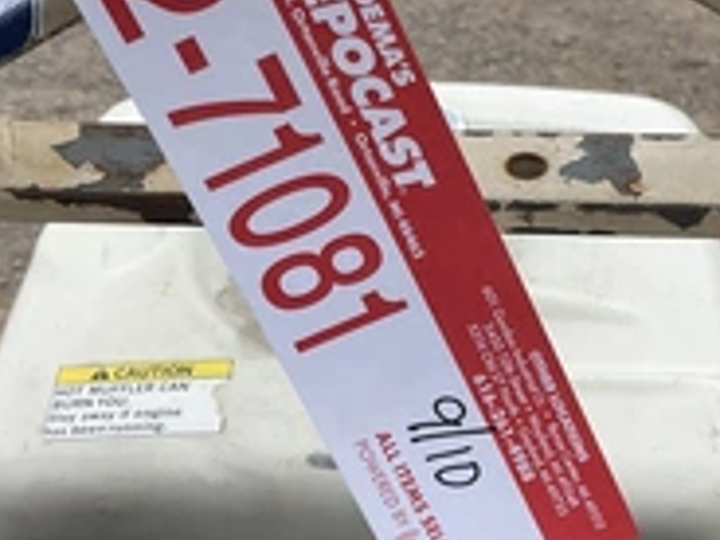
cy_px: 290
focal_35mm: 63
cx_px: 430
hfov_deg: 30.6
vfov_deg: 23.3
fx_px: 1310
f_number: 1.8
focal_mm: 3
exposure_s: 1/1144
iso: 25
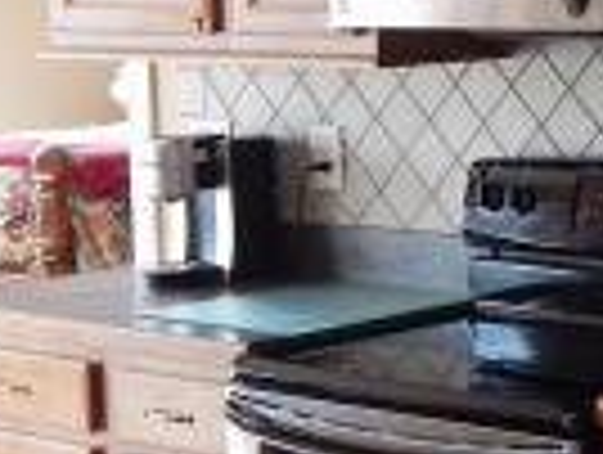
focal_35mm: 134
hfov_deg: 14.4
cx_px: 657
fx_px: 2338
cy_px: 202
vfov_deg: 11.1
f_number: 3.2
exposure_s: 1/30
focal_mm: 5.6
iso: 200
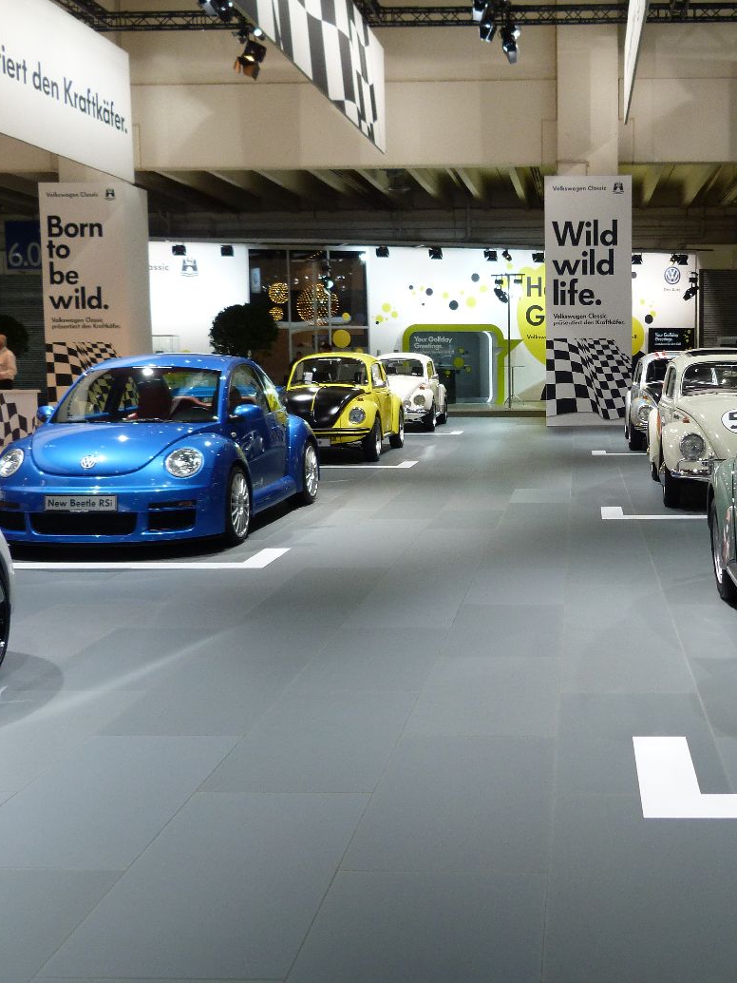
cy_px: 490
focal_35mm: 41
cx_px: 558
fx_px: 1163
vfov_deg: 45.8
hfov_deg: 34.4
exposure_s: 1/60
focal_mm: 5.3
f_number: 2.9
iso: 125
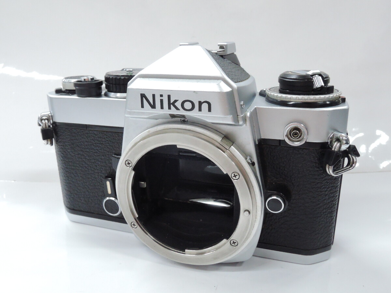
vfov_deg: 45.4
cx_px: 196
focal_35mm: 31
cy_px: 146
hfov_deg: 58.4
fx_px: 350
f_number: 5.6
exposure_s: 1/60
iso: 1600
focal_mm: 6.6
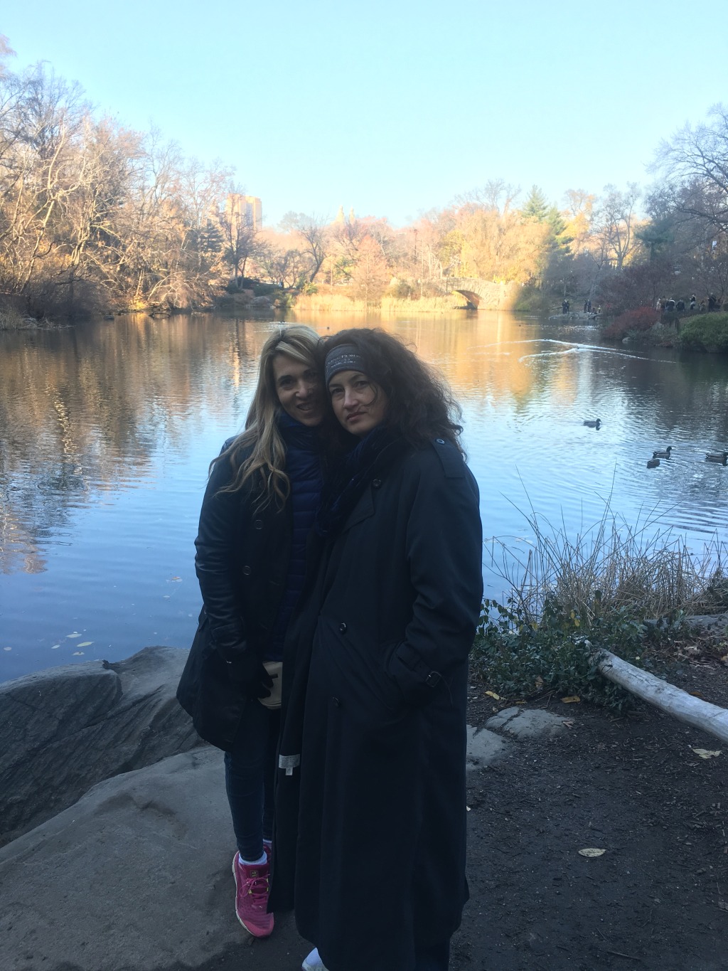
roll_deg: -0.5
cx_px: 364
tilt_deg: -12.5
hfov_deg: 48.2
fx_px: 813
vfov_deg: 61.7
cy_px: 486
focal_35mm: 29
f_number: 2.2
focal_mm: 4.15
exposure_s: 1/179
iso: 25
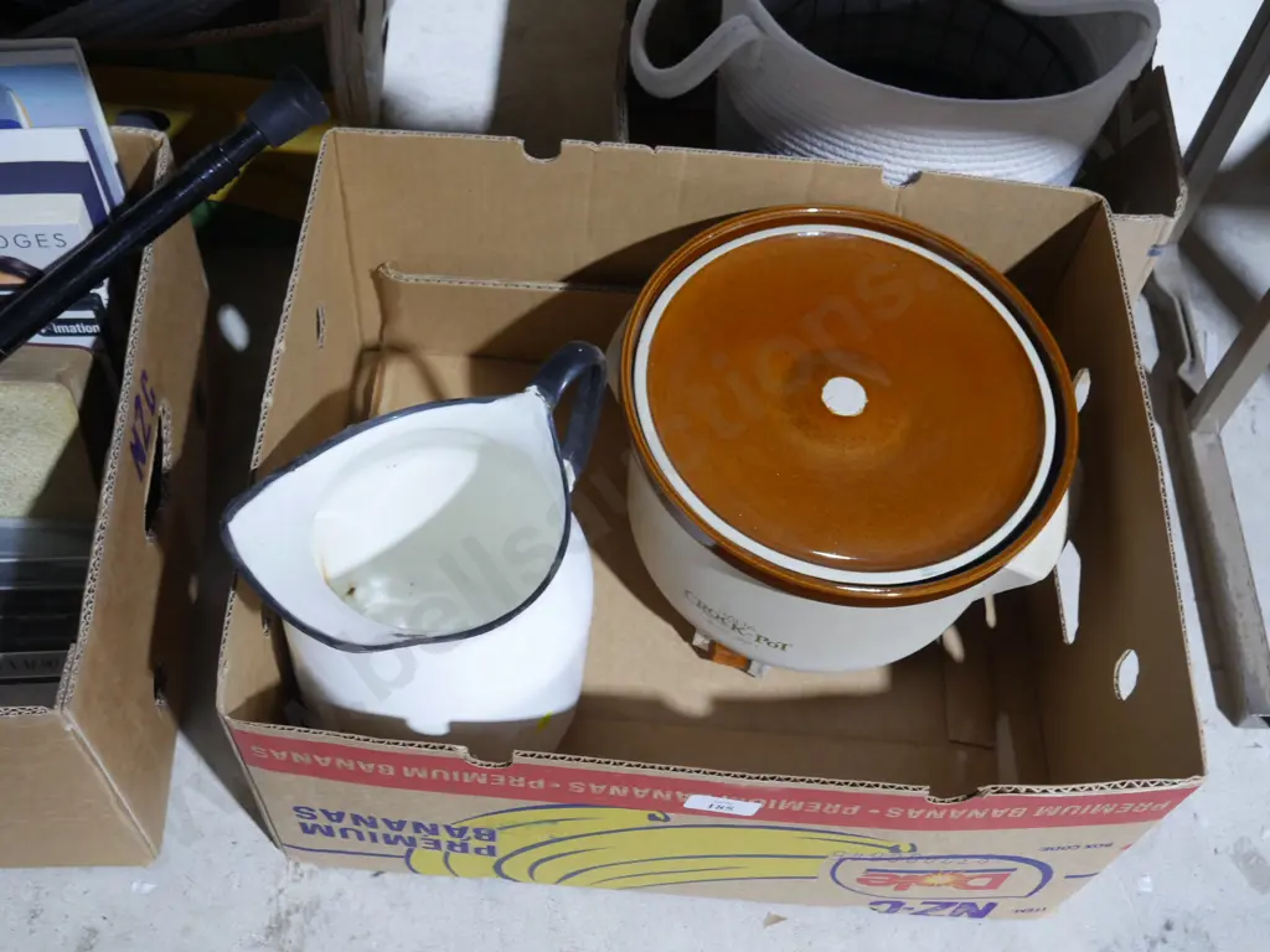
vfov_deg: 36.0
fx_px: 1468
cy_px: 476
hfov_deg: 46.8
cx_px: 635
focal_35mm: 40
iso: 1250
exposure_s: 1/60
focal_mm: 20
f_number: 4.5
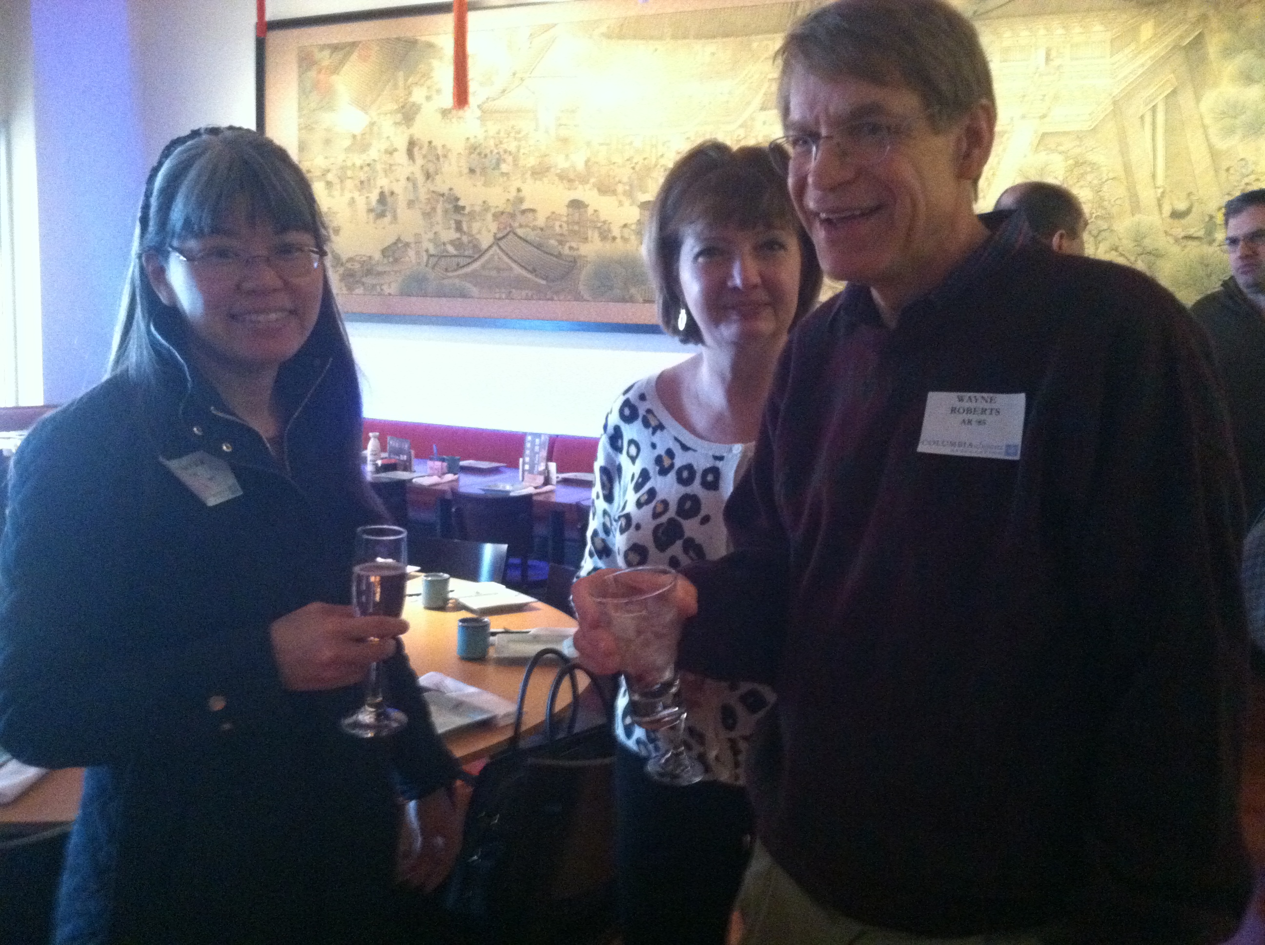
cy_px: 472
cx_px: 632
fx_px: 1277
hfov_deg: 52.7
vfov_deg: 40.6
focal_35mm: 35
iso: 800
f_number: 2.8
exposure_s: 1/15
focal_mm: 3.85
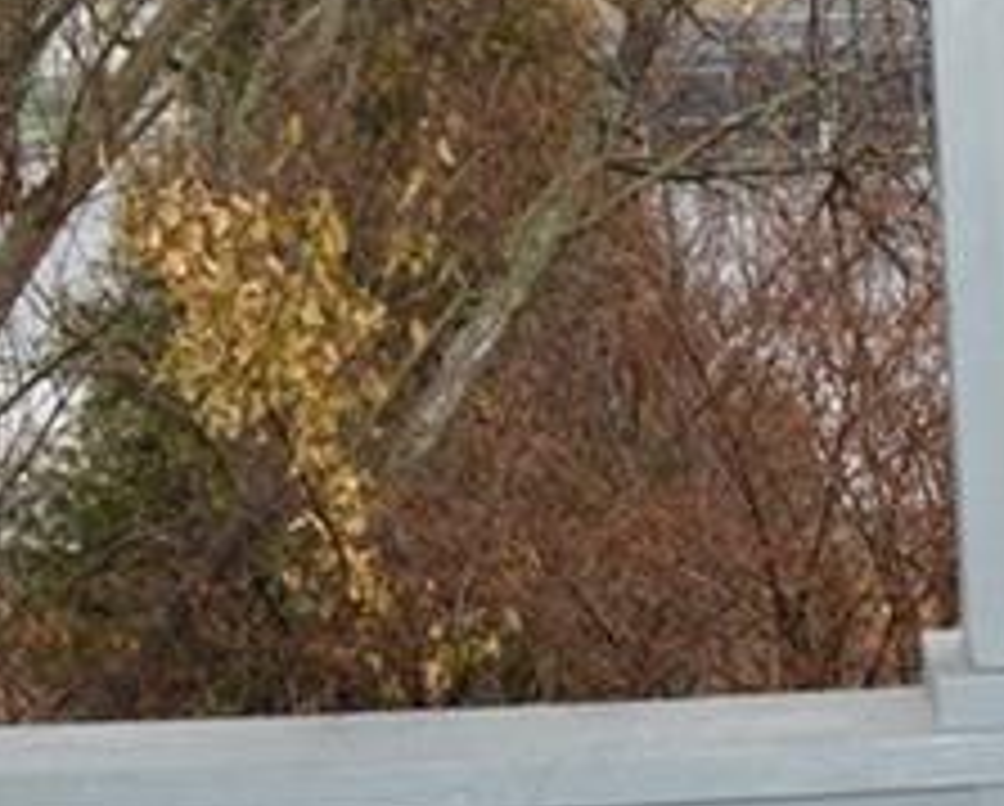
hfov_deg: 16.2
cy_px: 450
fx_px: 3451
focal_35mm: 116
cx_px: 1004
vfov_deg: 13.3
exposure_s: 1/125
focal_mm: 18
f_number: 4
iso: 140
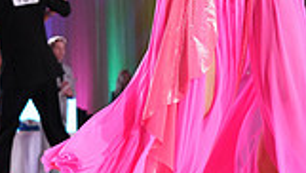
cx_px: 248
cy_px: -120
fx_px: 1348
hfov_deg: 12.9
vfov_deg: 7.2
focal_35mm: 166
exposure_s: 1/500
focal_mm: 44
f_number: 4
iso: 2500
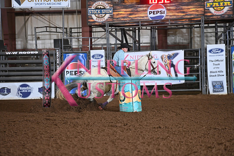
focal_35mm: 200
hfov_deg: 10.3
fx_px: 1300
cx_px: 117
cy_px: 78
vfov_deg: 6.9
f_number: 3.2
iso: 1000
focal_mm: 200
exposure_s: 1/250
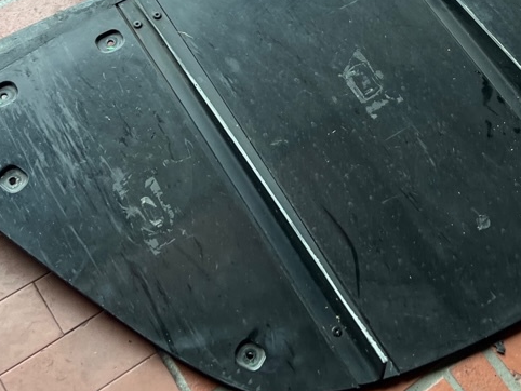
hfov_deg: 27.7
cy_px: -31
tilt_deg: -50.3
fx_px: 1039
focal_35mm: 69
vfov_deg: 20.4
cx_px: 392
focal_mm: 5.7
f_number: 1.5
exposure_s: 1/259
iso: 40
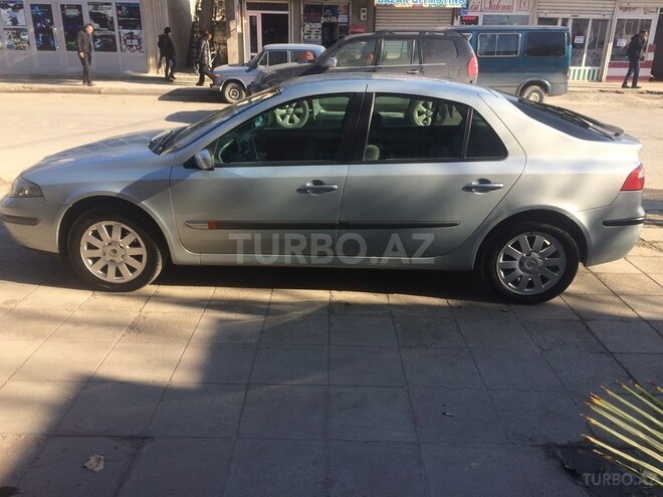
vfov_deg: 48.2
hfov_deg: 61.7
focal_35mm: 29
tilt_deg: -21.5
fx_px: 555
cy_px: 248
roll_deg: +0.2
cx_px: 332
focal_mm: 4.15
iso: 32
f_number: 2.2
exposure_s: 1/820
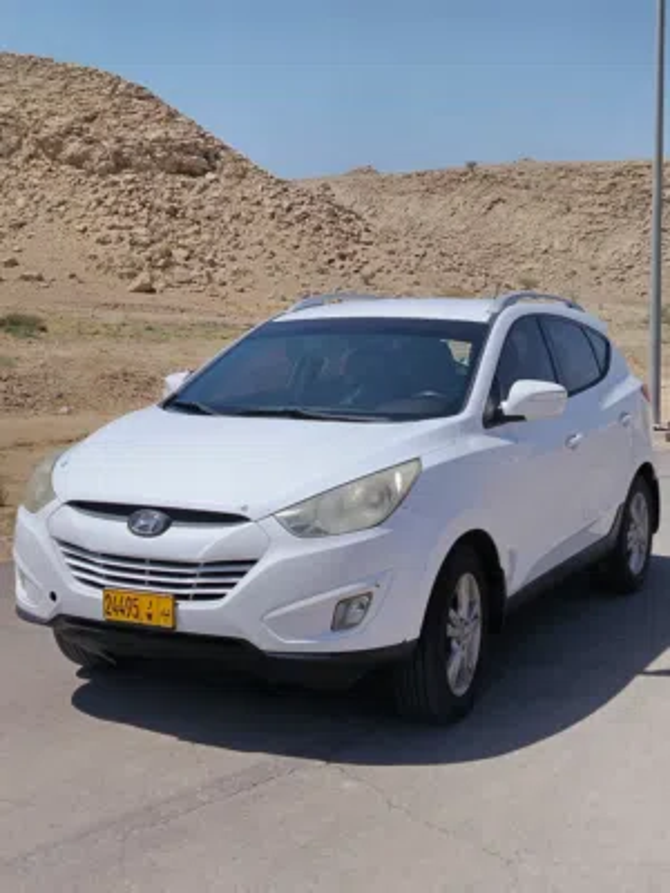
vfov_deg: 39.7
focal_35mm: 48
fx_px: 1239
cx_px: 335
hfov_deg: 30.3
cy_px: 446
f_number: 1.75
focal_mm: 5.25
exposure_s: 1/1421
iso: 100
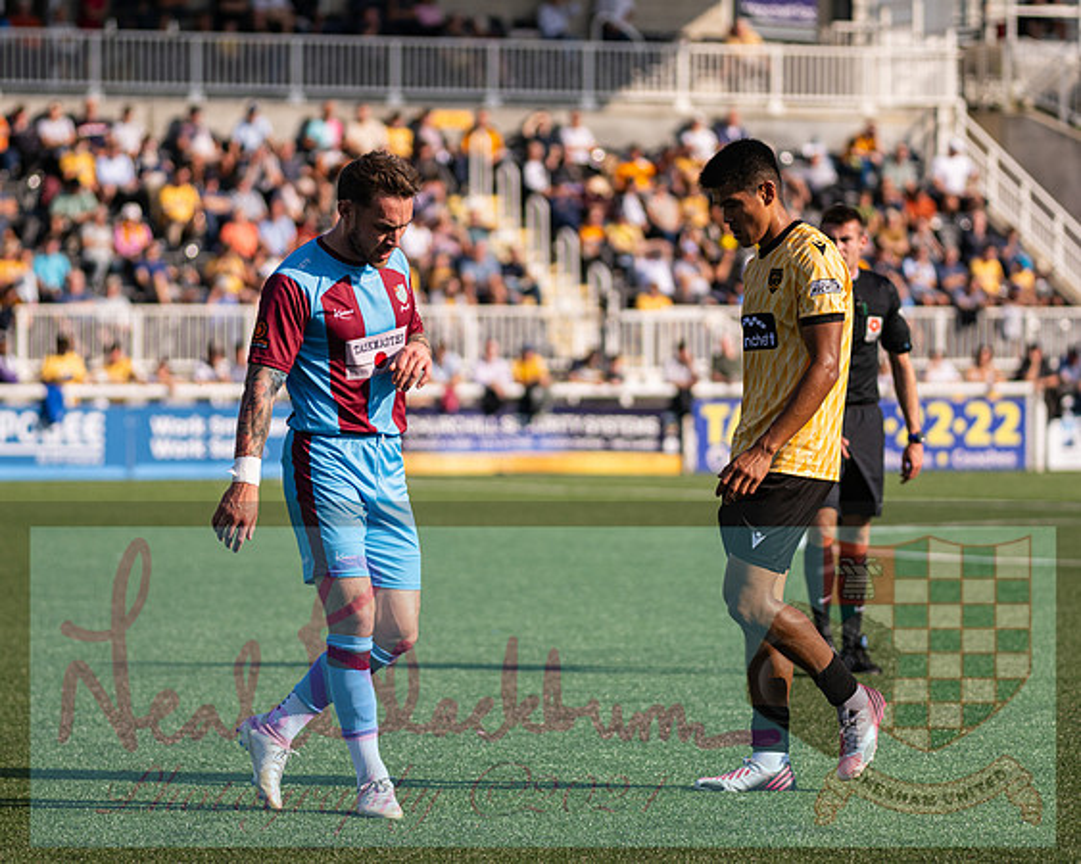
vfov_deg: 7.6
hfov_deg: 9.5
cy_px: 340
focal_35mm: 203
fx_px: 6479
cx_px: 442
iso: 200
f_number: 2.8
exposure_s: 1/4000
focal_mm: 135
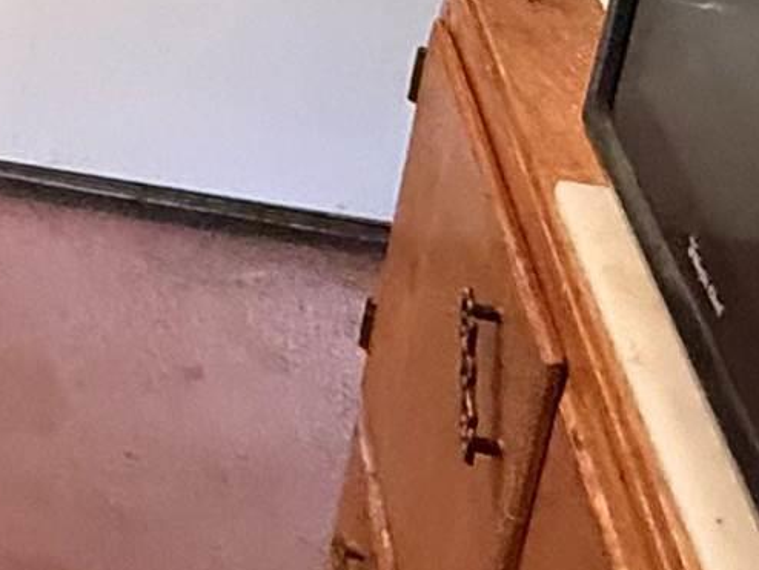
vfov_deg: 15.4
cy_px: -329
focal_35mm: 87
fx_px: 1909
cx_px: -393
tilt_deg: -18.3
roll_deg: -1.5
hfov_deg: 19.5
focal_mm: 2.22
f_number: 2.2
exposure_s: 1/60
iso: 1000
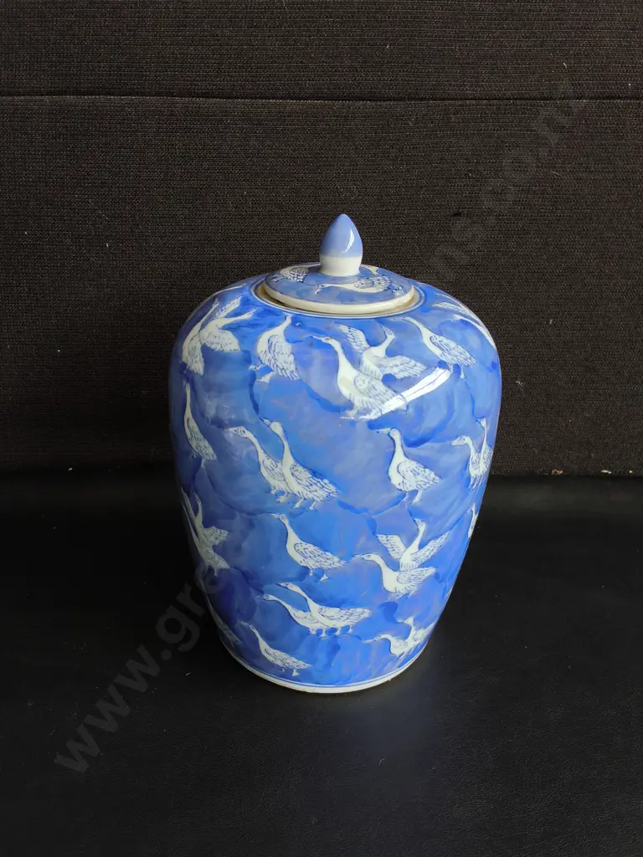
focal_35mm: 27
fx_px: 669
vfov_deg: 65.3
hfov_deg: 51.4
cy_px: 428
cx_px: 322
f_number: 2
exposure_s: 1/100
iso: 32
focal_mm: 2.87
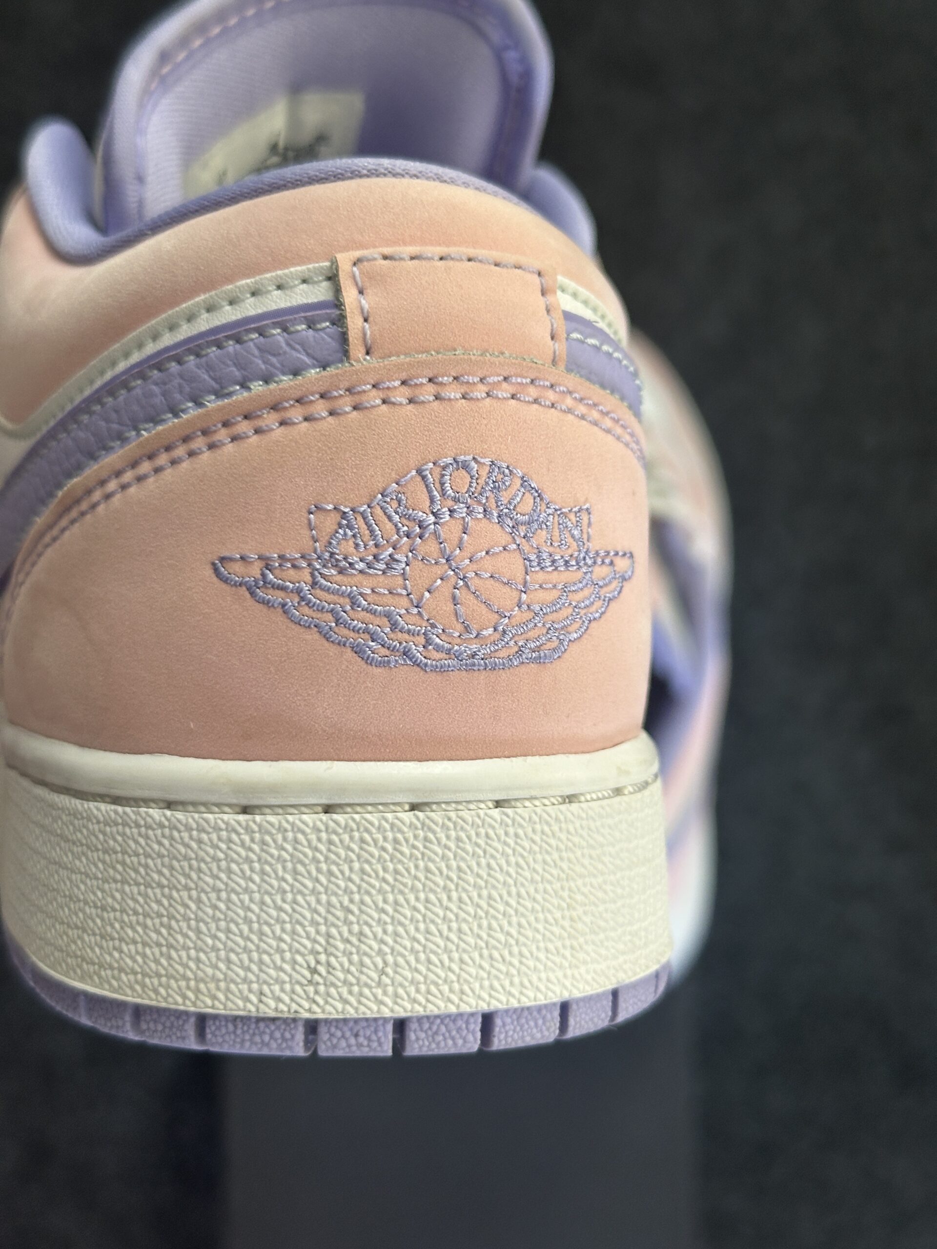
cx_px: 468
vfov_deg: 39.7
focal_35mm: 48
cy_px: 624
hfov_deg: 30.3
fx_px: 1732
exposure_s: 1/50
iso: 80
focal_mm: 6.86
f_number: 1.78
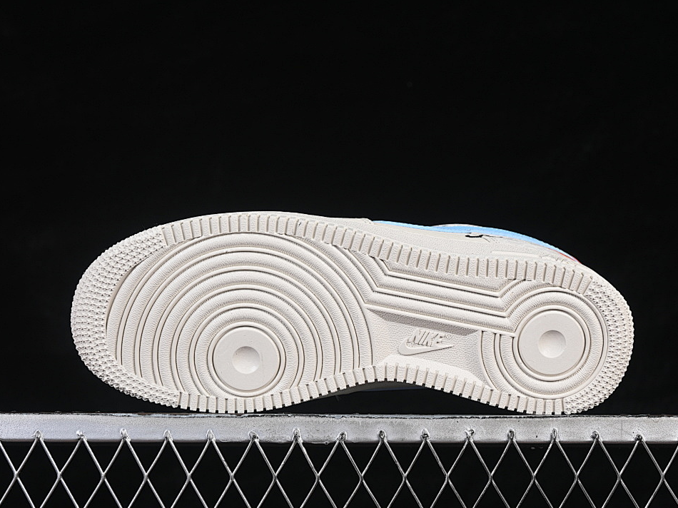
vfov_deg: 18.0
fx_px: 1606
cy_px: 255
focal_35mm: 82
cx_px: 359
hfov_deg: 23.8
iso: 160
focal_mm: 50
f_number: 8
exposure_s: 1/80
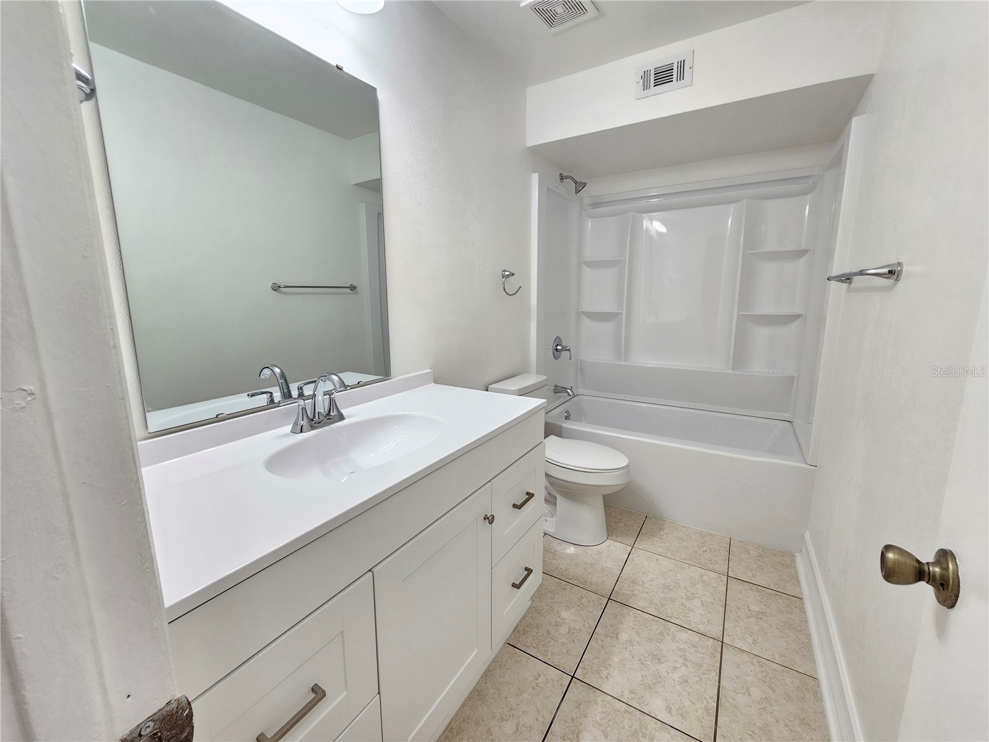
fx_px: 371
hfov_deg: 106.2
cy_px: 371
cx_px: 494
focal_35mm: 13
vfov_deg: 89.9
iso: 125
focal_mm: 2.2
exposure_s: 1/60
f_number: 2.2
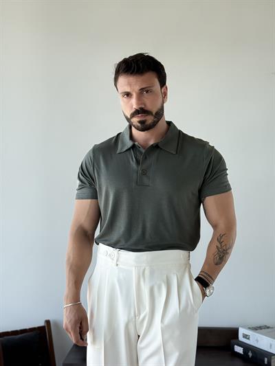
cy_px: 183
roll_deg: -0.4
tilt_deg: +1.8
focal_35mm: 48
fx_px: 508
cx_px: 138
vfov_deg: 39.6
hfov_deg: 30.3
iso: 80
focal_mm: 6.76
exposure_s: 1/447
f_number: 1.78
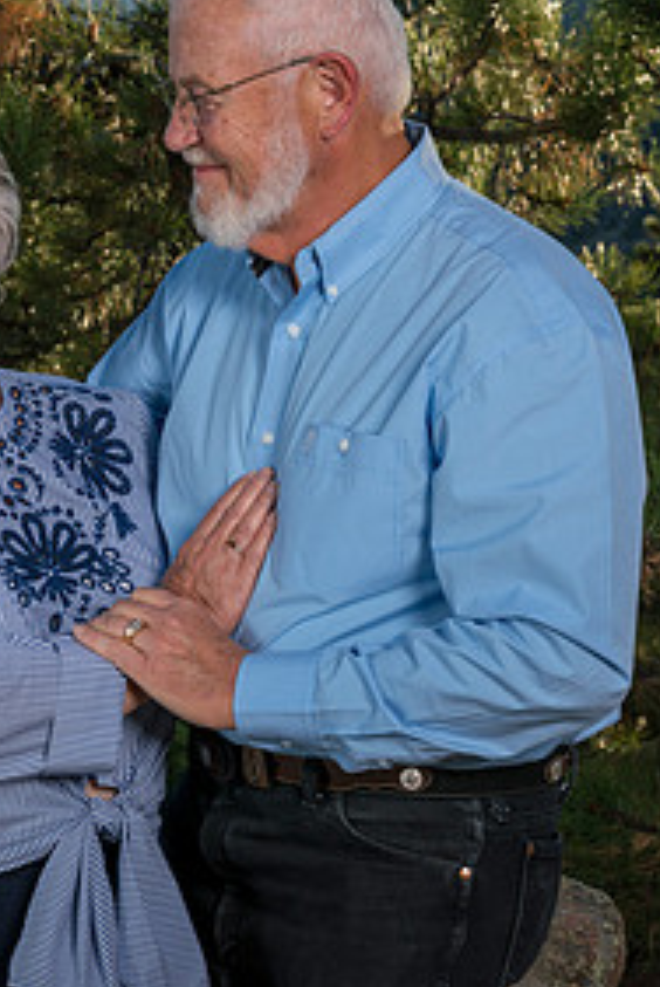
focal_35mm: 88
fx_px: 2414
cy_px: 471
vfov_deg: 23.1
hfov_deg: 15.5
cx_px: 161
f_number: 7.1
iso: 100
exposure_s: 1/250
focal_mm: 55
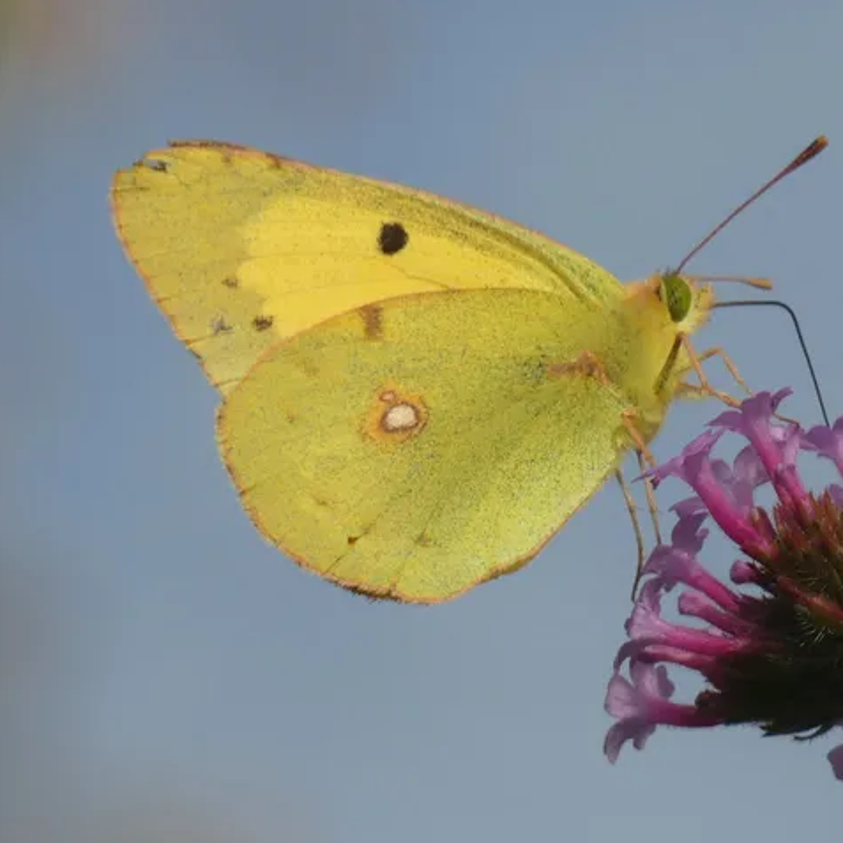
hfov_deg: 4.2
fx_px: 11434
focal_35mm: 415
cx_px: 560
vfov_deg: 4.2
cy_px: 421
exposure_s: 1/200
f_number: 5.6
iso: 80
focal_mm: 62.7
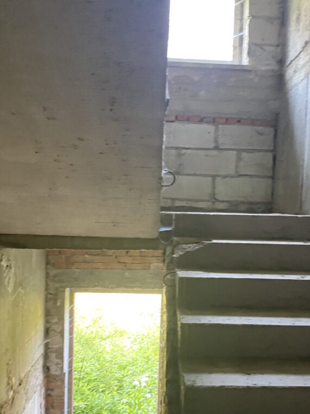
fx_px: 418
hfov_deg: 40.5
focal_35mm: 35
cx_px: 191
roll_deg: -0.8
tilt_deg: -8.4
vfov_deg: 52.3
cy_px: 246
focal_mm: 4.25
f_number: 1.8
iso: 400
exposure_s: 1/60
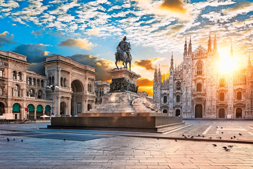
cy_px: 84
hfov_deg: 73.7
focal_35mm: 24
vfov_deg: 53.2
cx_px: 126
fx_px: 169
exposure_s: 1/40
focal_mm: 24
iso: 100
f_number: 11
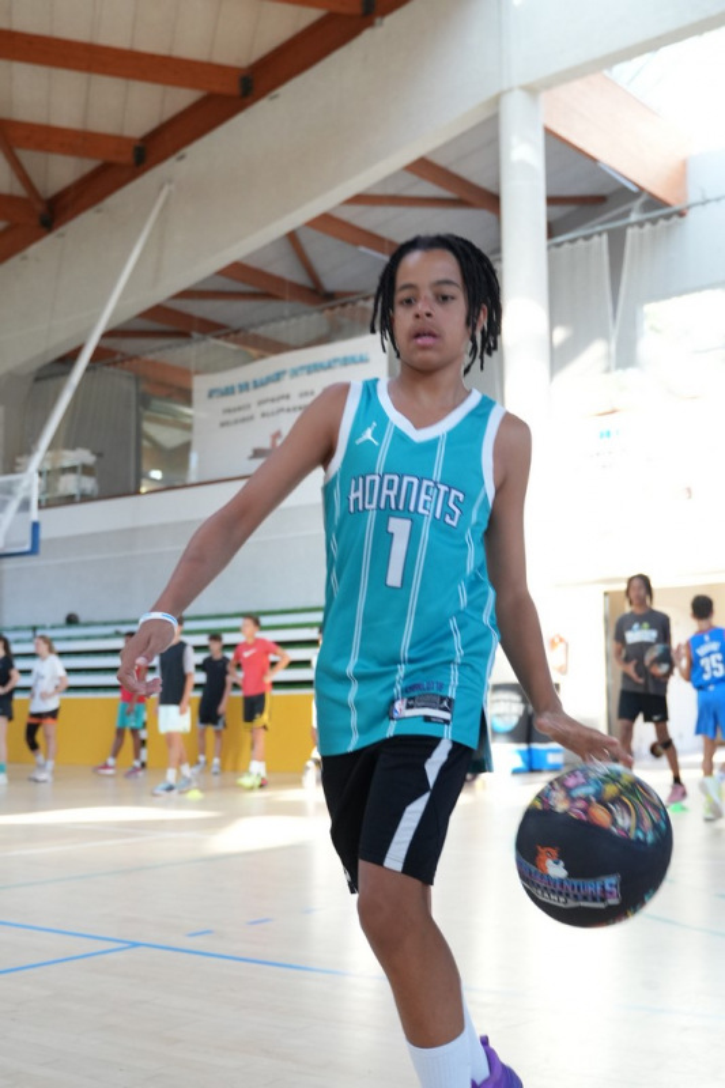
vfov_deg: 46.4
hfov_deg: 31.9
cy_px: 544
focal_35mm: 42
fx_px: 1269
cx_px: 362
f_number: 2.8
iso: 1600
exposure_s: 1/400
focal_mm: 28
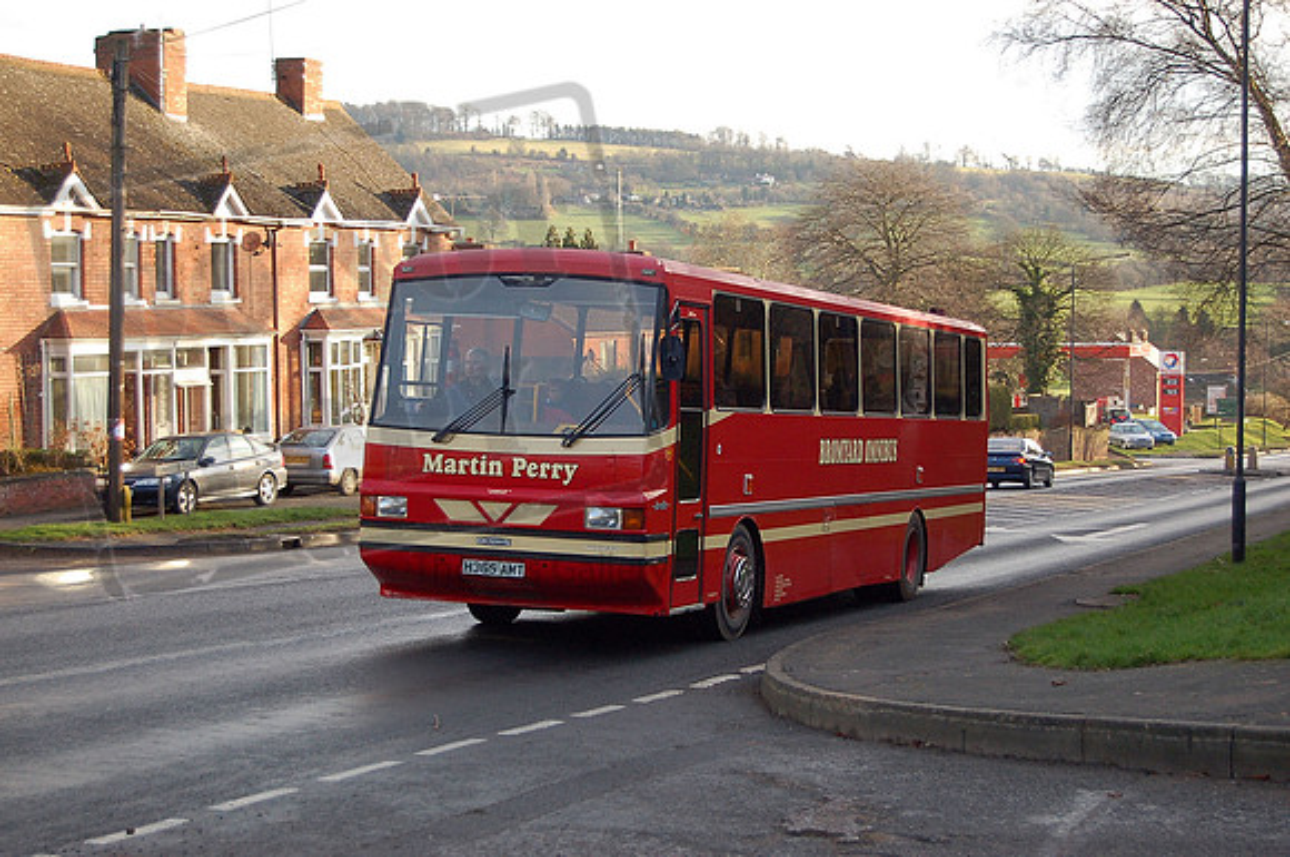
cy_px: 428
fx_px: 2254
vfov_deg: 21.5
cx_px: 645
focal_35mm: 63
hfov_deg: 31.9
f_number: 5.3
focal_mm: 42
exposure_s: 1/500
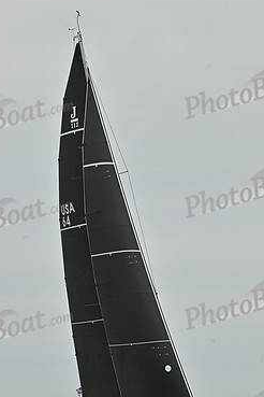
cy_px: 261
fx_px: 1727
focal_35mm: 157
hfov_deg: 8.7
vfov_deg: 13.1
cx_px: 129
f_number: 10
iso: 320
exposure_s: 1/1000
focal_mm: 100
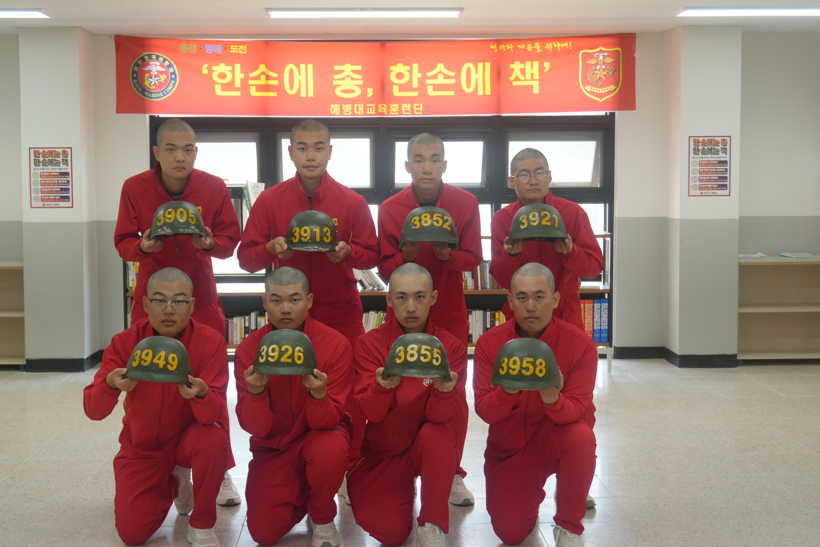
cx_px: 381
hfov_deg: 36.2
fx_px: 1253
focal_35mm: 55
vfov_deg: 24.6
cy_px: 262
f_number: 5
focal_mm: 32
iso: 500
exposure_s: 1/160
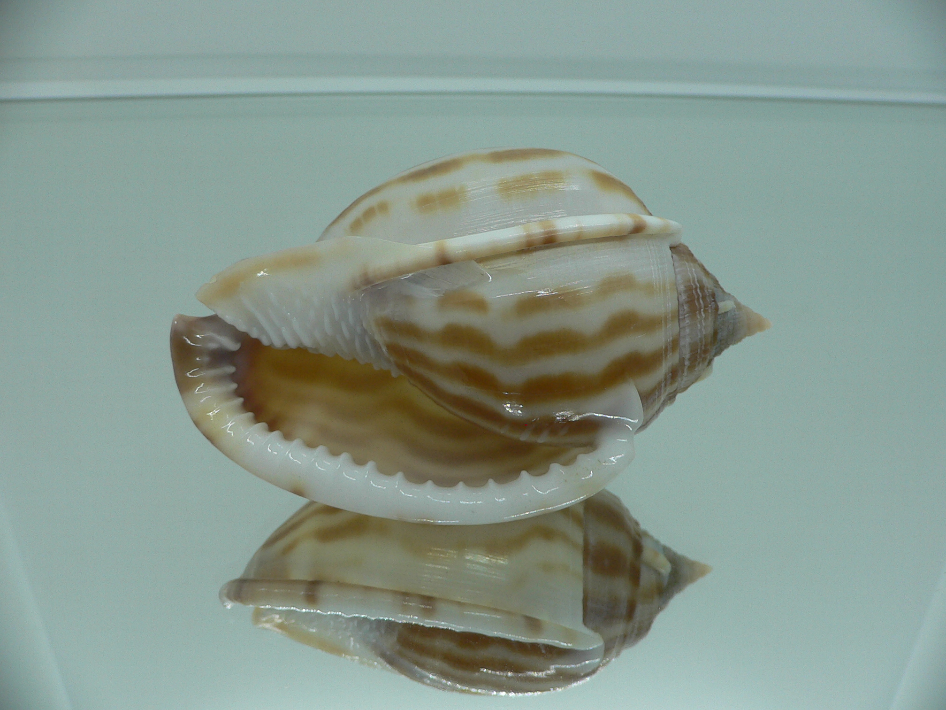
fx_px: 956
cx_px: 473
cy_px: 355
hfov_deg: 52.6
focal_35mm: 35
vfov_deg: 40.7
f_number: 2.8
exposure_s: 1/60
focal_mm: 4.6
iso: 80
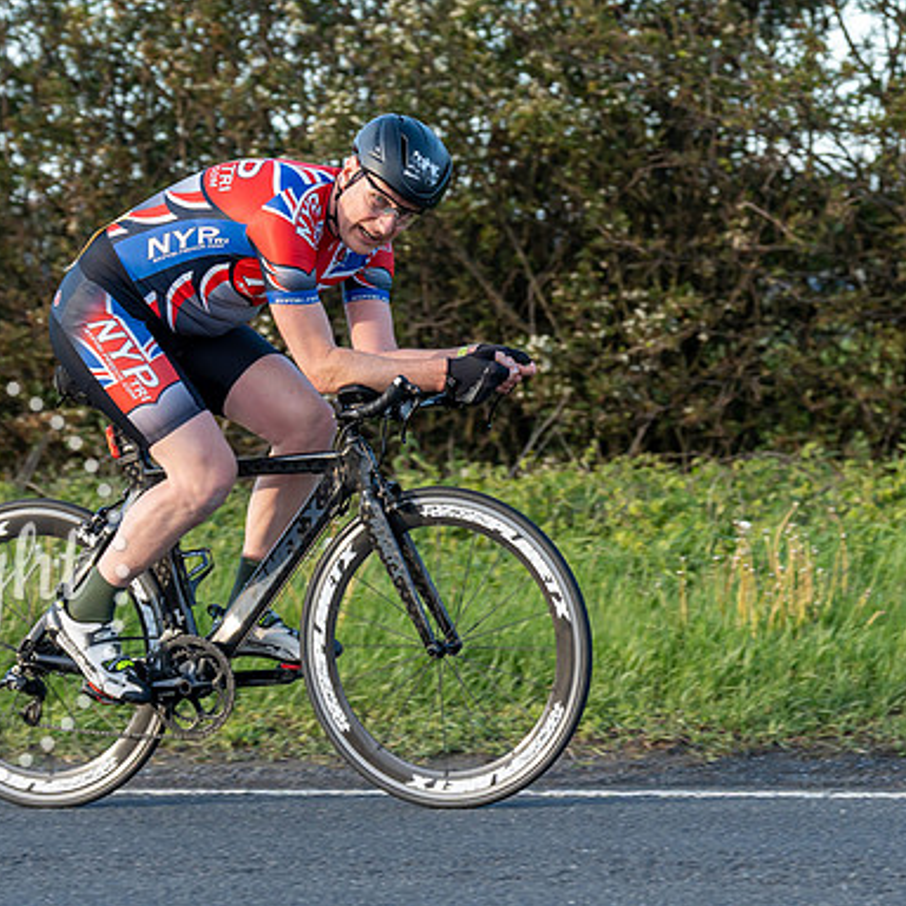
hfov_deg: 10.2
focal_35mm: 172
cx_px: 525
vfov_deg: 10.2
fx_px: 5093
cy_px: 307
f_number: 3.5
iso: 800
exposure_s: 1/1000
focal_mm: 91
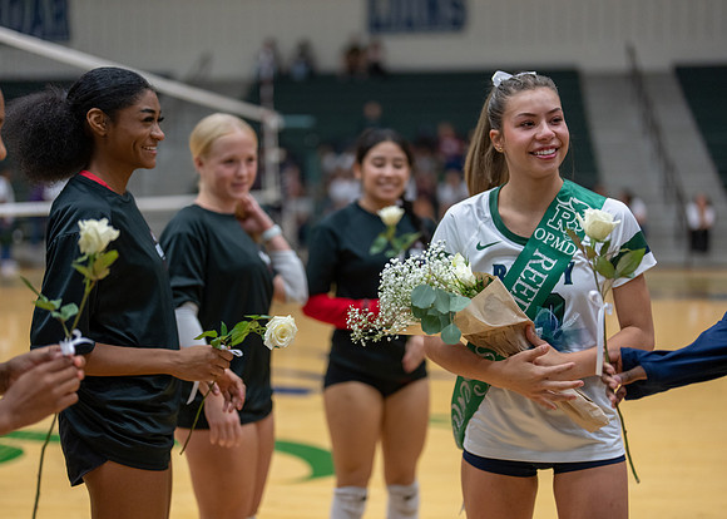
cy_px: 260
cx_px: 364
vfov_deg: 27.0
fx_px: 1082
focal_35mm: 52
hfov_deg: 37.2
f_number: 1.2
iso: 1000
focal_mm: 50
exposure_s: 1/1000
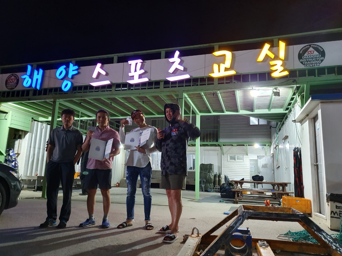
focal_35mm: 26
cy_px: 128
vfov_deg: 53.1
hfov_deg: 67.3
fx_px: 257
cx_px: 171
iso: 200
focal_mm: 4.32
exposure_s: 1/40
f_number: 1.5
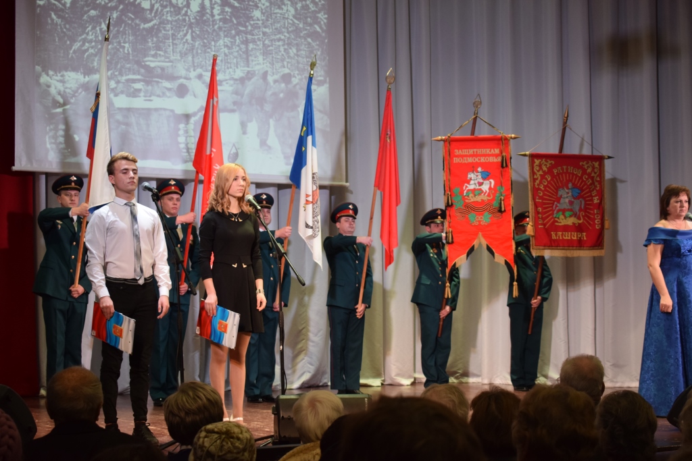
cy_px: 230
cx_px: 346
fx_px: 1326
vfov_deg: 19.7
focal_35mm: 69
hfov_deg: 29.2
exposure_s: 1/60
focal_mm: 46
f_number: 5.3
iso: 900
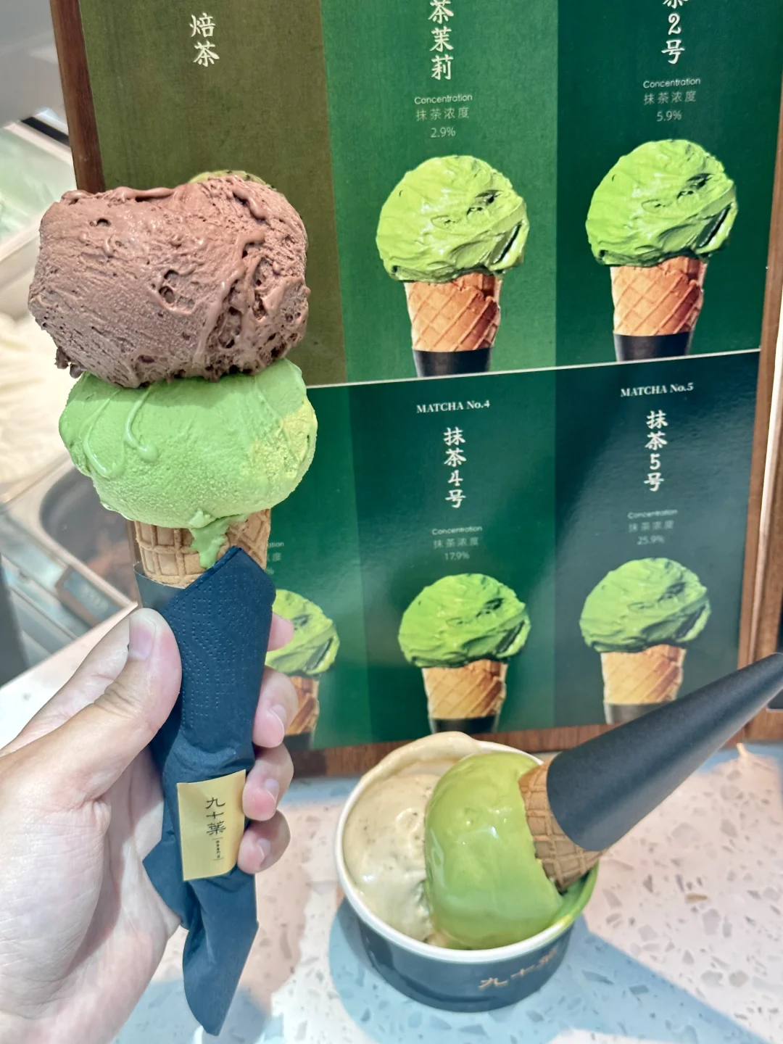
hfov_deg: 30.3
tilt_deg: -40.7
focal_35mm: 48
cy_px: 522
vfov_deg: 39.7
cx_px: 392
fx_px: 1448
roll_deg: +1.6
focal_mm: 6.86
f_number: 1.78
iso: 64
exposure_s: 1/100
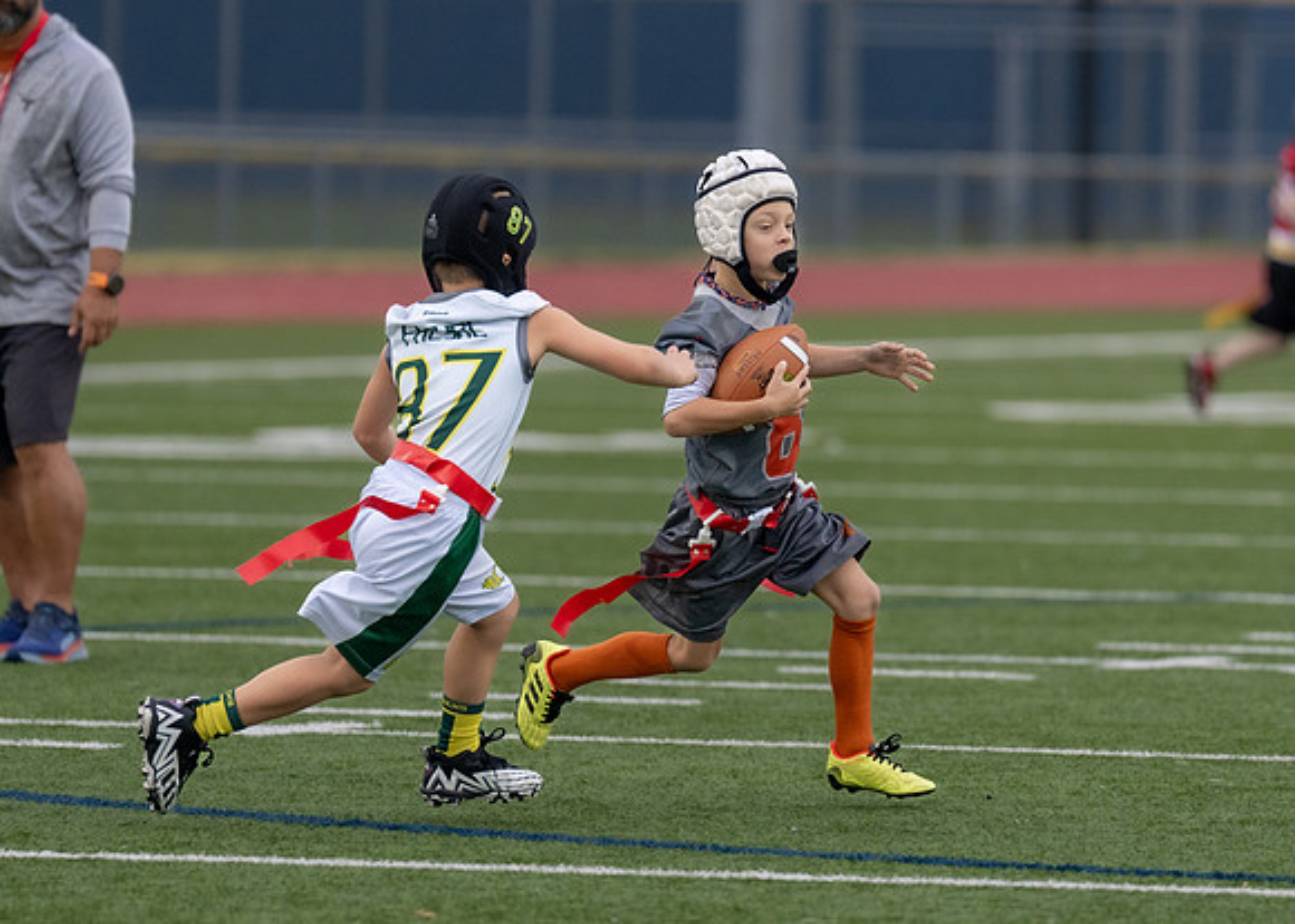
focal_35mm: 397
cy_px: 483
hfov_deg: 5.1
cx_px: 793
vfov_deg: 3.6
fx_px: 14583
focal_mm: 200
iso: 500
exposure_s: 1/1000
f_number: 2.8
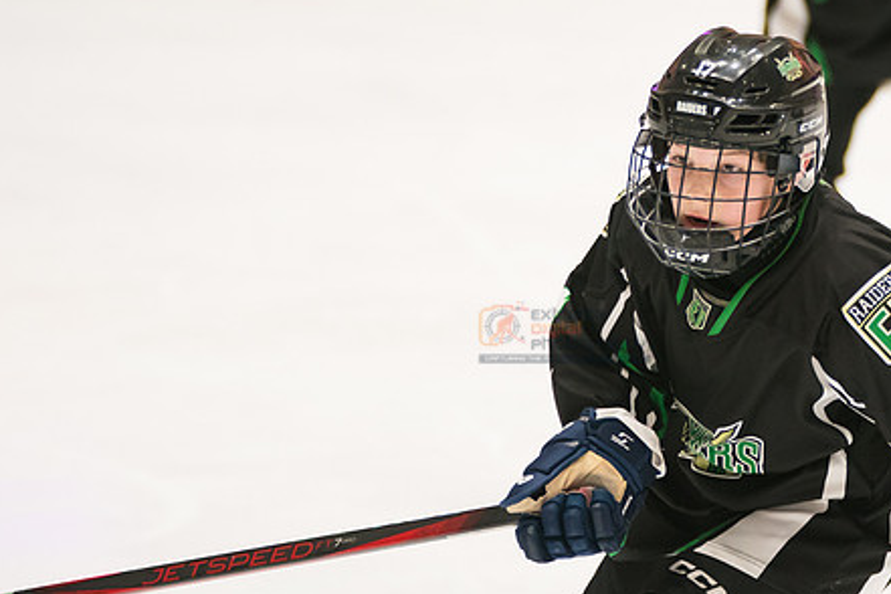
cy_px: 132
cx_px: 785
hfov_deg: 5.3
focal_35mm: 392
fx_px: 9701
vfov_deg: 3.5
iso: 3200
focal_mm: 197
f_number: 3.2
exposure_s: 1/1000
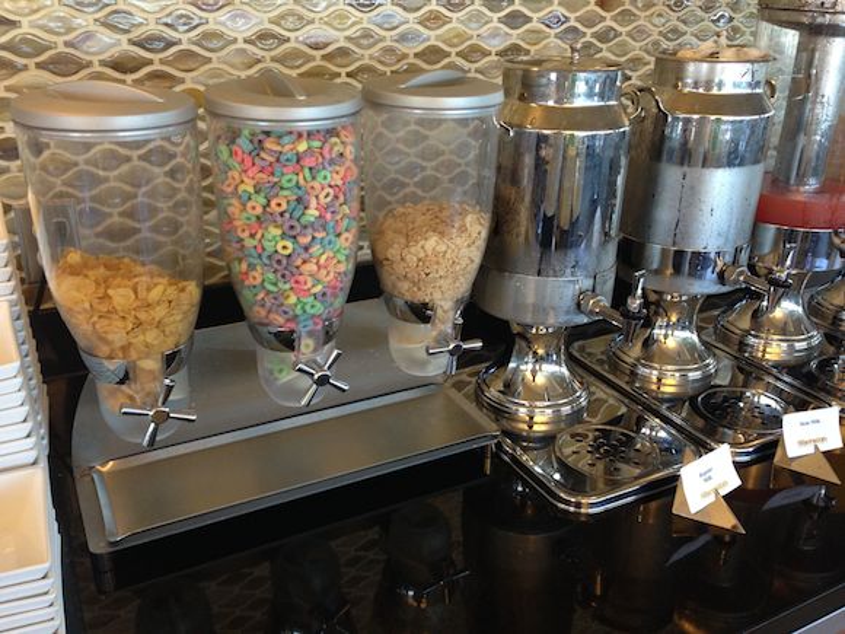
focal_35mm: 33
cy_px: 317
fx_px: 806
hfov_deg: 55.4
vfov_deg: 42.9
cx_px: 422
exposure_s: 1/20
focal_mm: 4.12
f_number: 2.4
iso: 125
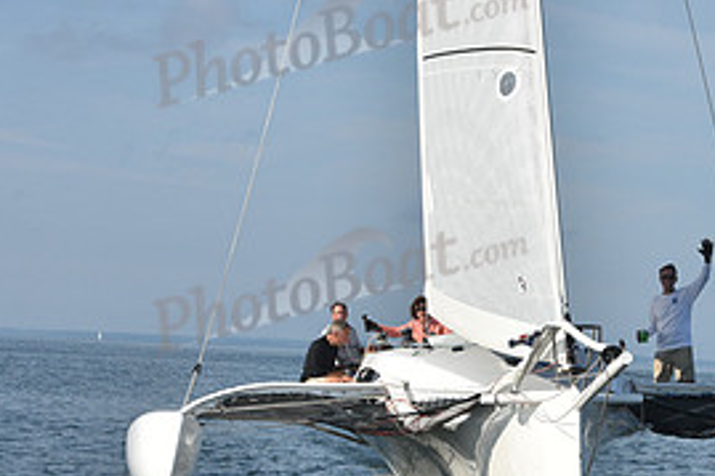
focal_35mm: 151
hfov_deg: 13.5
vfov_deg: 9.1
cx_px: 667
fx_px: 2997
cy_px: 384
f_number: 11
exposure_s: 1/800
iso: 320
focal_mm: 70
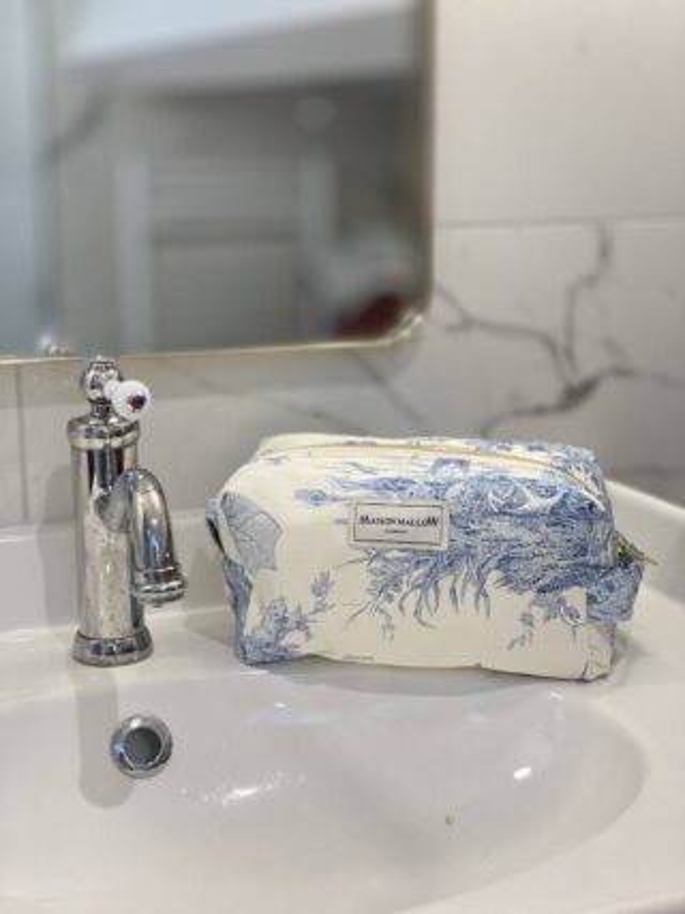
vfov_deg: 36.8
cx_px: 342
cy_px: 457
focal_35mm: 52
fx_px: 1373
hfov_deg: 28.0
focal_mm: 6
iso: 125
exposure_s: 1/100
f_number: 2
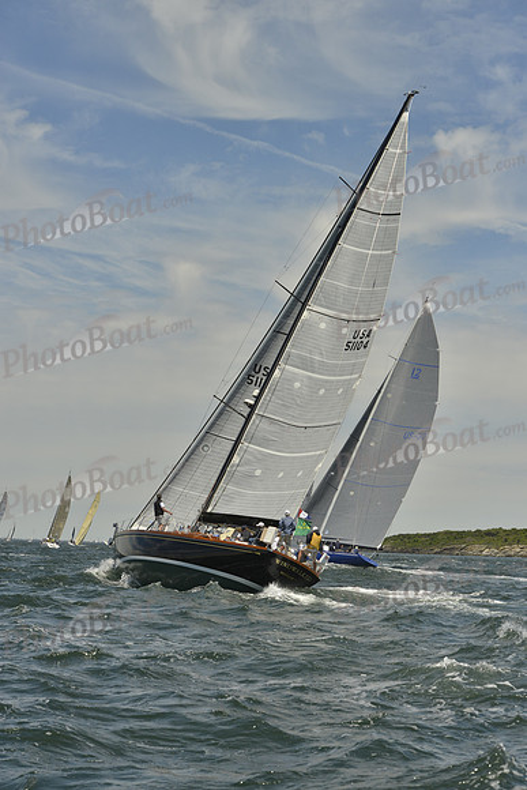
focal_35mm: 70
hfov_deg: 19.5
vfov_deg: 28.8
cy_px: 395
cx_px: 264
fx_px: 1536
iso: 280
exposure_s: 1/1600
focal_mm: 70
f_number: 9
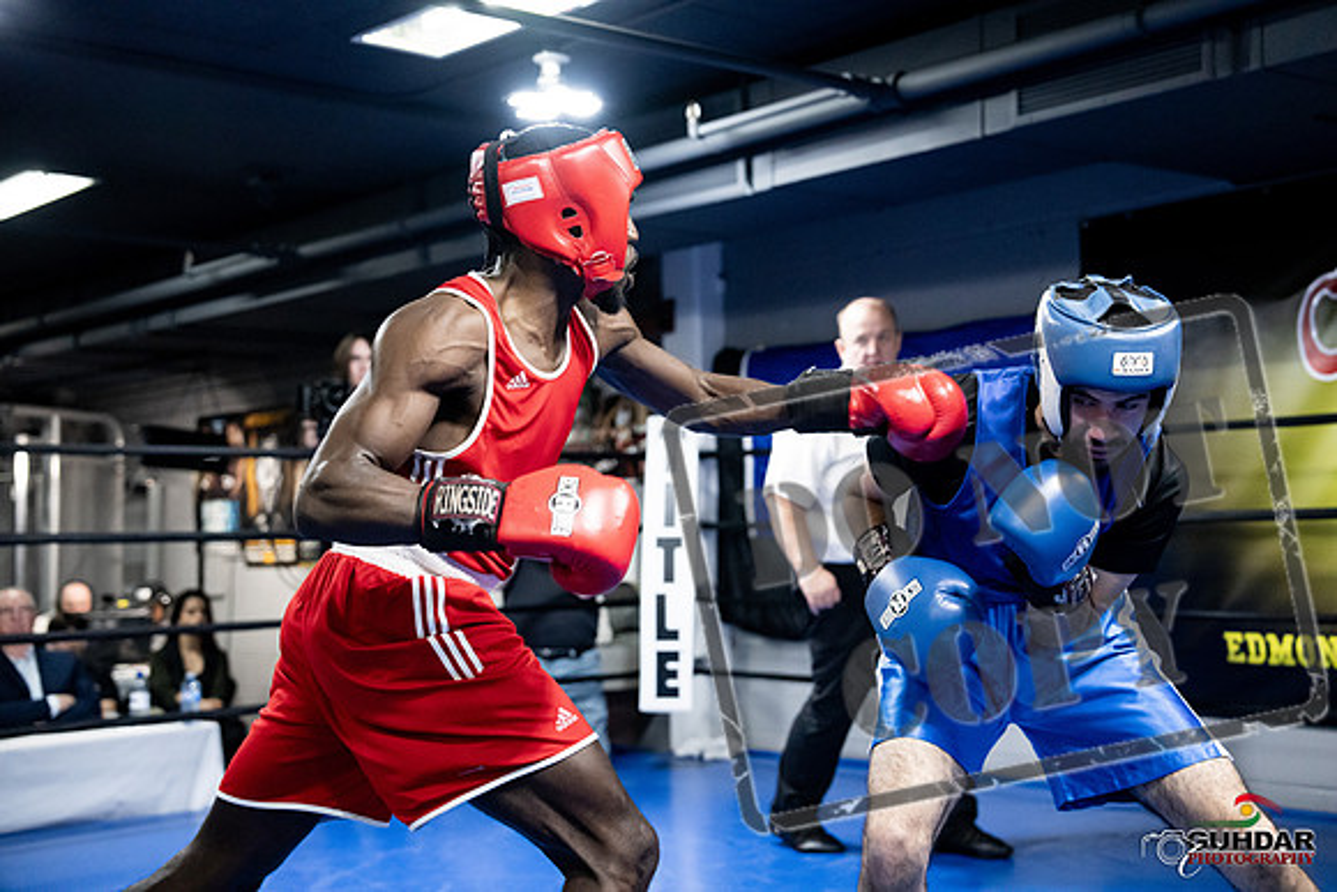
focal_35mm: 49
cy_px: 446
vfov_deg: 27.5
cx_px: 668
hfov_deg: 40.3
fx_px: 1820
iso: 8000
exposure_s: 1/1000
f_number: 2.8
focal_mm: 49
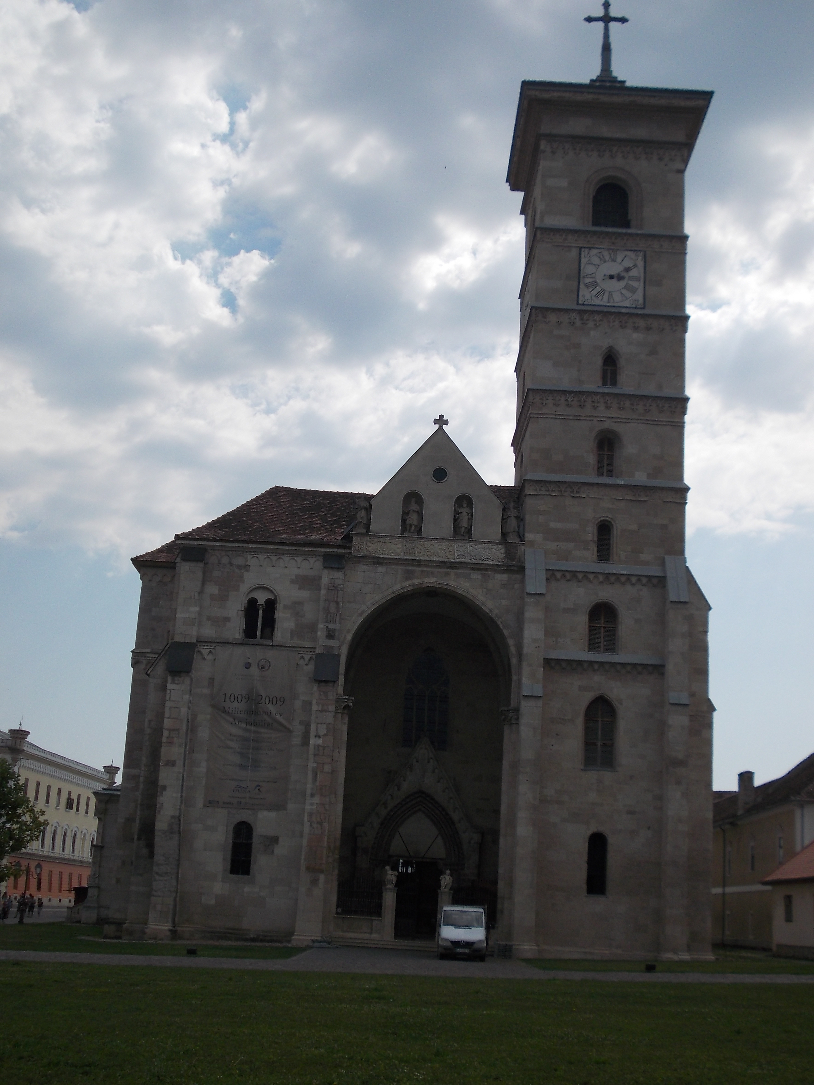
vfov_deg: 43.9
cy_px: 542
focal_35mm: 43
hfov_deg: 33.6
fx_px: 1348
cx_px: 407
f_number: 6.5
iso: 80
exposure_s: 1/400
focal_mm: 6.1
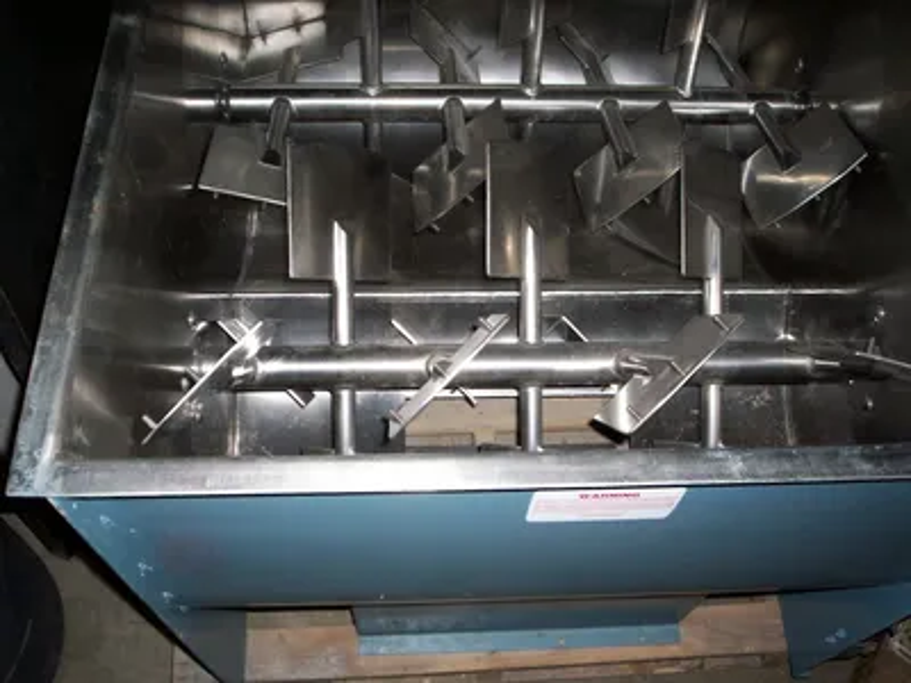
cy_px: 342
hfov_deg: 51.4
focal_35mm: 36
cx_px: 456
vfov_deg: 39.7
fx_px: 947
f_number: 4.5
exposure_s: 1/64
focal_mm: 5.9
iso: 140
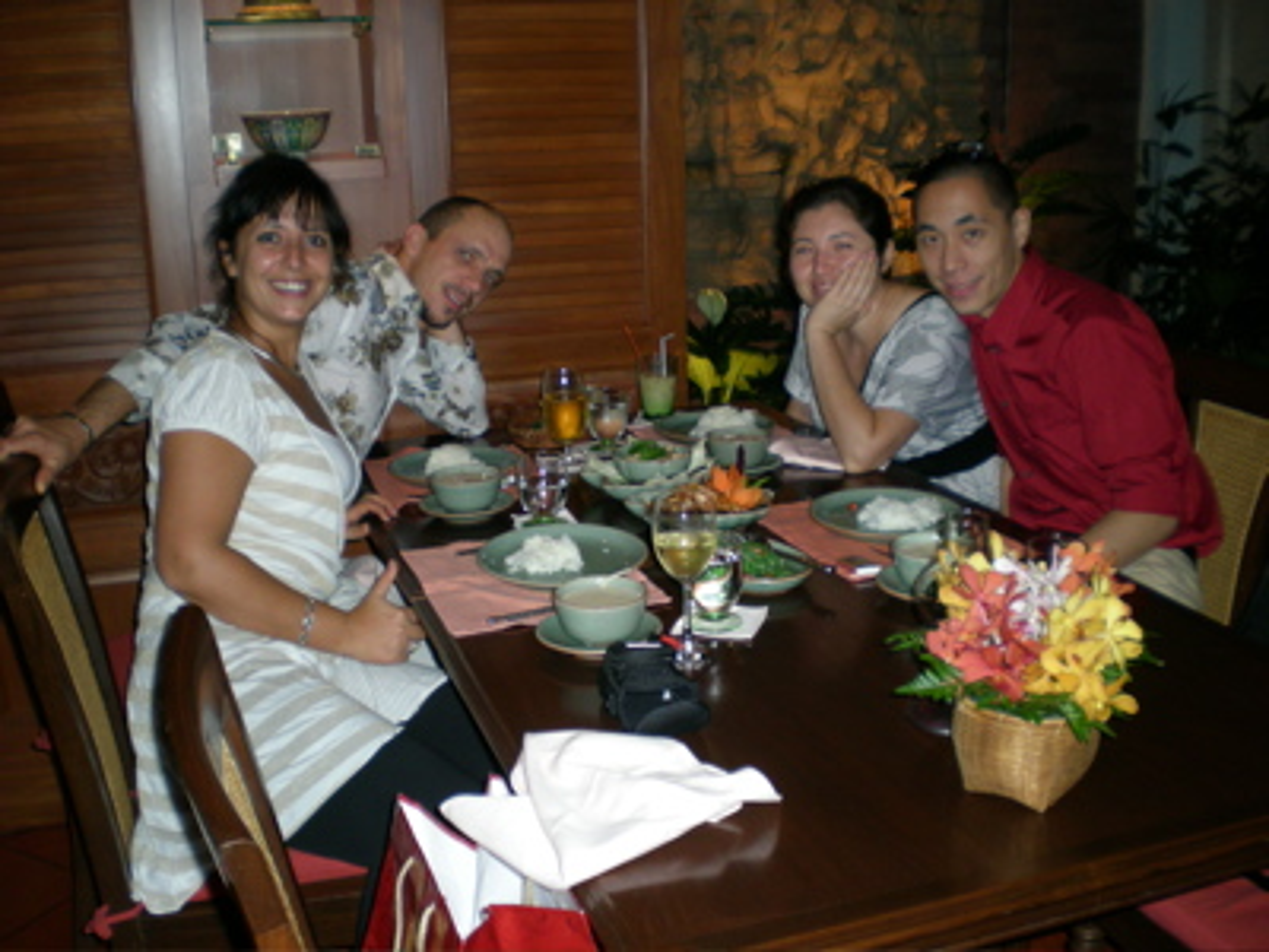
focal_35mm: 38
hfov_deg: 49.0
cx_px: 634
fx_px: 1393
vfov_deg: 37.7
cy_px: 476
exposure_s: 1/60
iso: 133
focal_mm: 6.3
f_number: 3.1
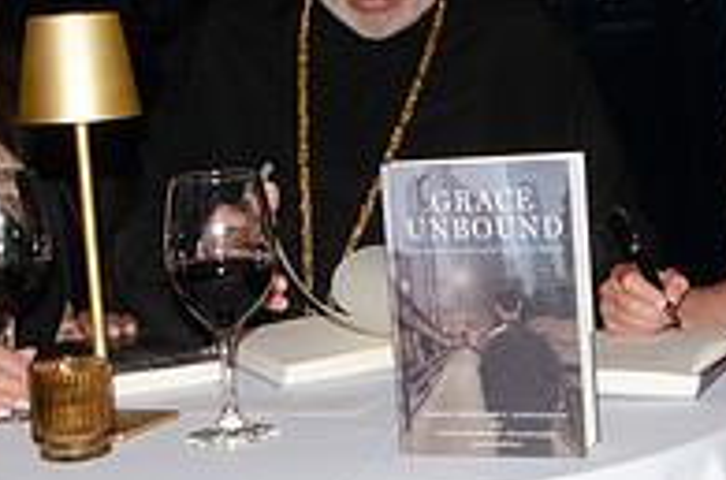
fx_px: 2153
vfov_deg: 12.7
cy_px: 115
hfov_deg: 18.9
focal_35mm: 107
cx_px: 603
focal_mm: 24
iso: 2500
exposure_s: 1/250
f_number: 20
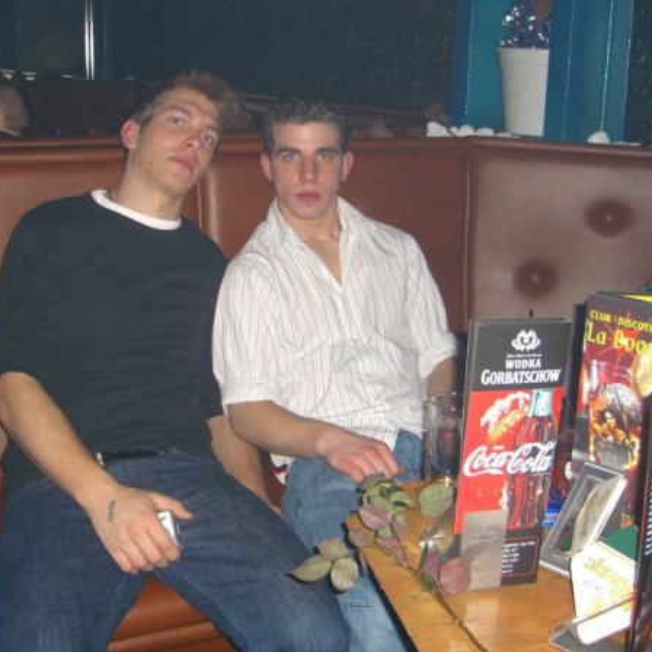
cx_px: 240
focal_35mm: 45
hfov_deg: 37.3
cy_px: 326
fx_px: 959
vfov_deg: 37.6
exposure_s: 1/60
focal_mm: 7.9
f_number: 2.8
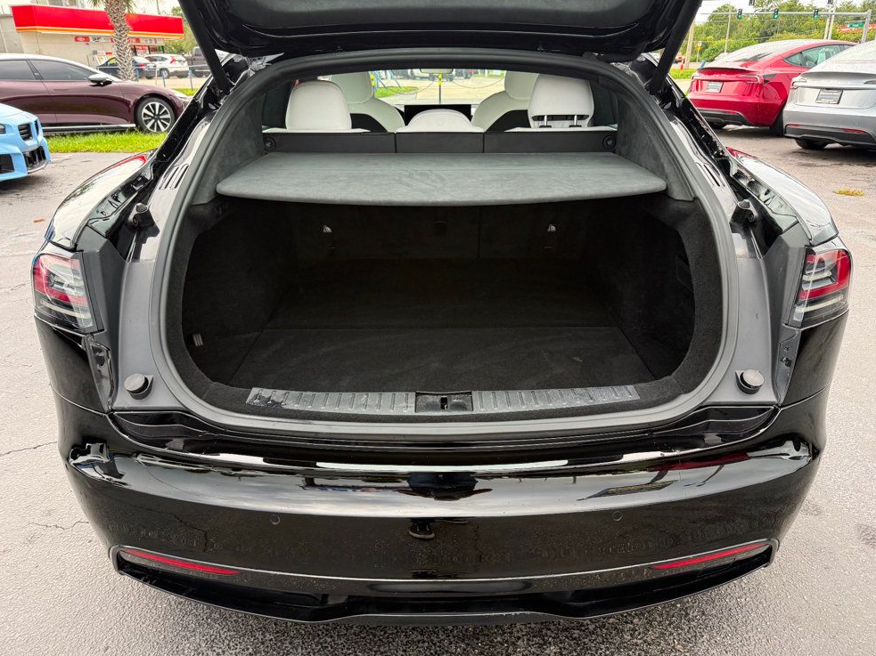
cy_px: 335
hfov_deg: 69.4
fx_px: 633
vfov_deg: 54.9
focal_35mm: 25
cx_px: 440
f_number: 1.78
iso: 200
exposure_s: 1/108
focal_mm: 6.76
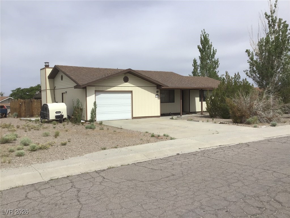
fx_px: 260
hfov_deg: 58.4
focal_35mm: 31
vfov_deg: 45.4
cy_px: 109
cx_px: 145
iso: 25
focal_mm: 3.3
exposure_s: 1/2551
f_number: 2.4
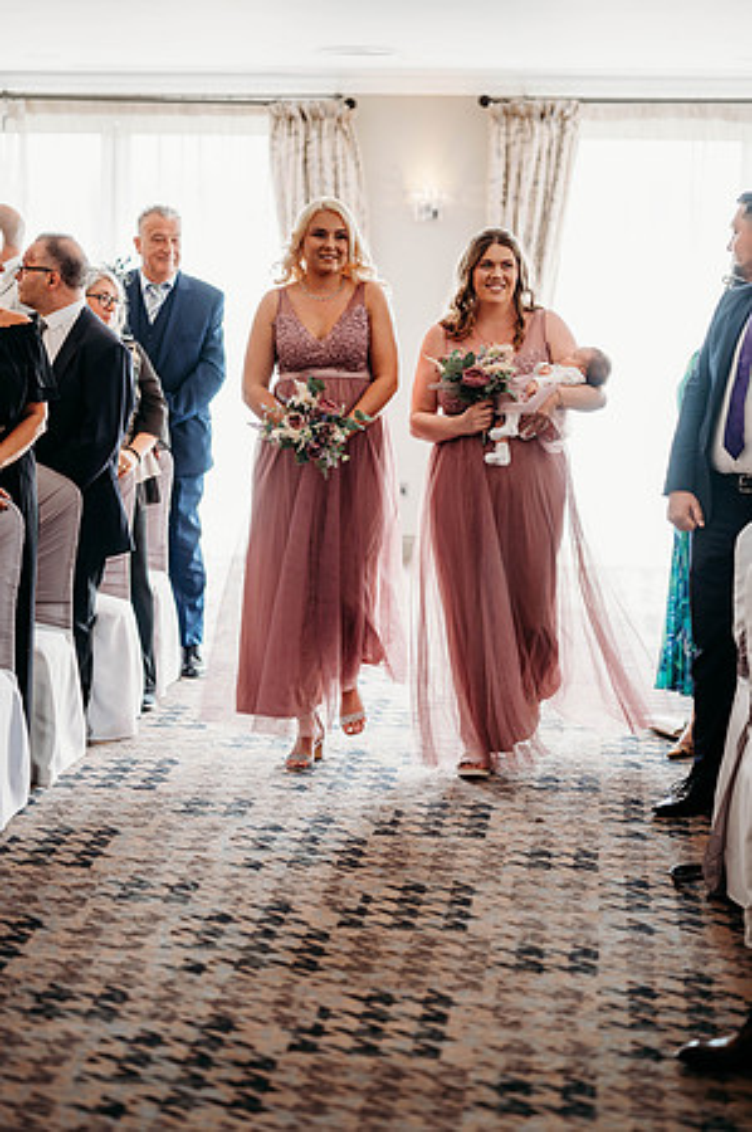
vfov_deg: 23.9
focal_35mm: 85
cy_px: 566
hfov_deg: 16.0
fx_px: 2669
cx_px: 376
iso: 100
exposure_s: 1/200
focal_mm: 85
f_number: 2
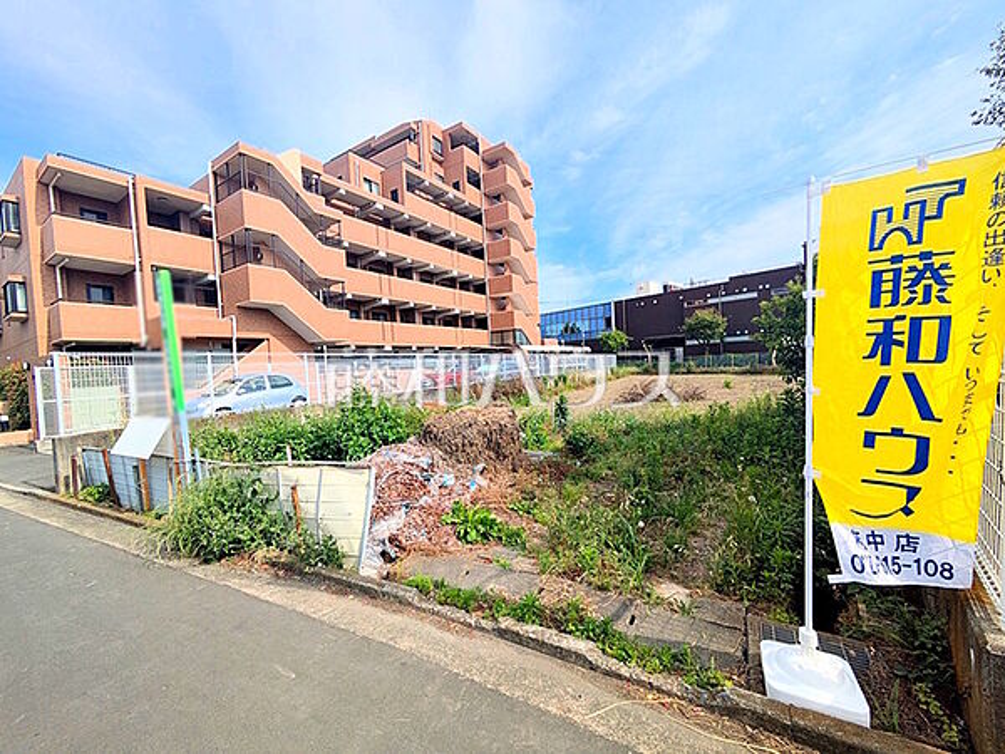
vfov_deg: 85.7
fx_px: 406
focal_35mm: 14
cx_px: 502
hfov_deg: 102.1
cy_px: 377
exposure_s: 1/1504
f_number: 2.2
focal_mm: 1.83
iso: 49
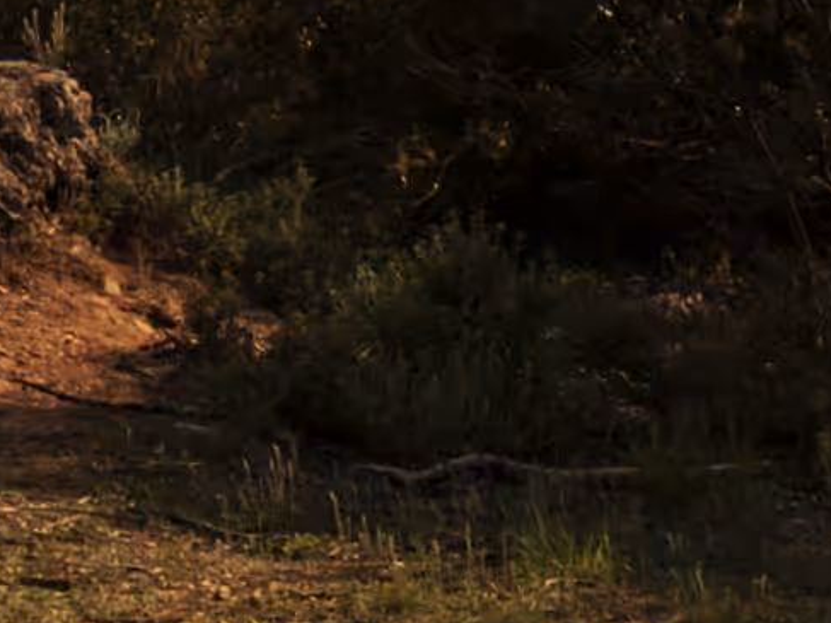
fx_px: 7056
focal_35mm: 294
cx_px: -224
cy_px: -766
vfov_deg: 4.9
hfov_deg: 6.7
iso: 200
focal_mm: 35
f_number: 8
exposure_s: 1/640
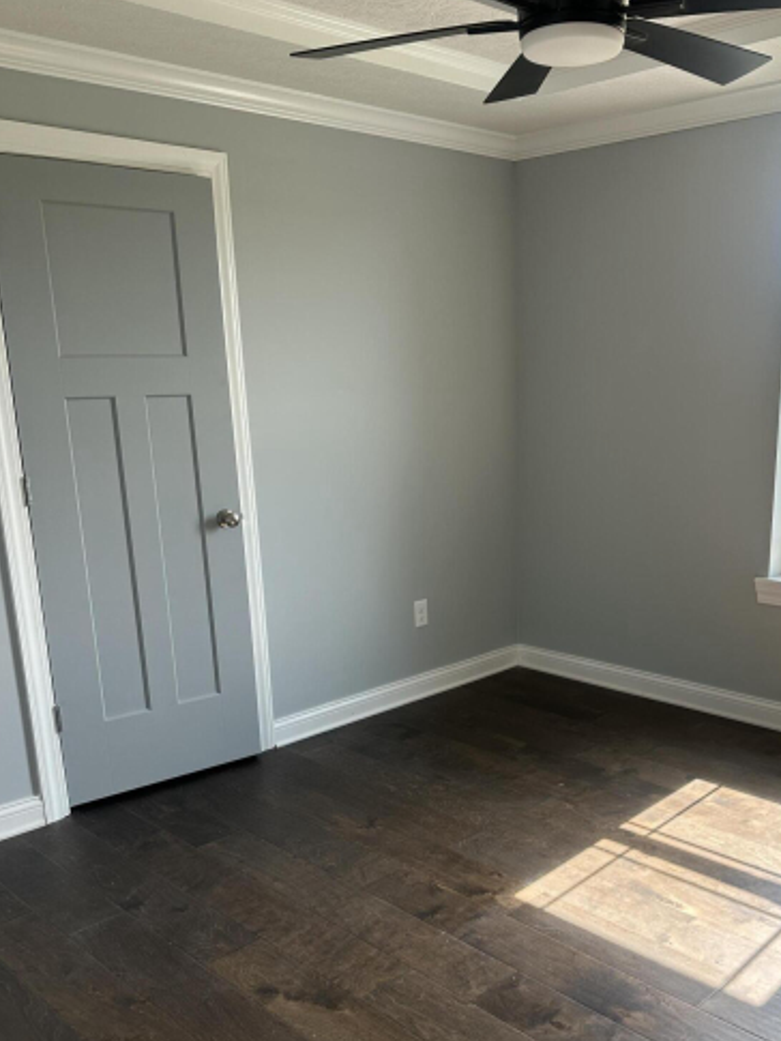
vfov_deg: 54.8
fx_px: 992
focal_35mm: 33
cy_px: 641
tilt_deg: -15.5
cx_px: 502
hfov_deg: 42.5
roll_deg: +2.2
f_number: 1.78
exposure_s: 1/189
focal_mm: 6.86
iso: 80
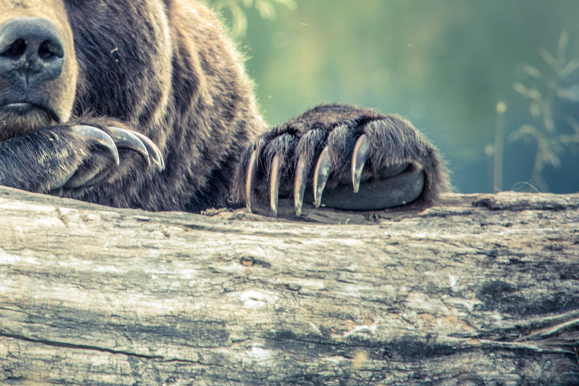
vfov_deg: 1.8
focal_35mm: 781
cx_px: 120
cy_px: 93
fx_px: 12561
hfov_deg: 2.6
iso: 400
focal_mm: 300
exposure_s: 1/60
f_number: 10
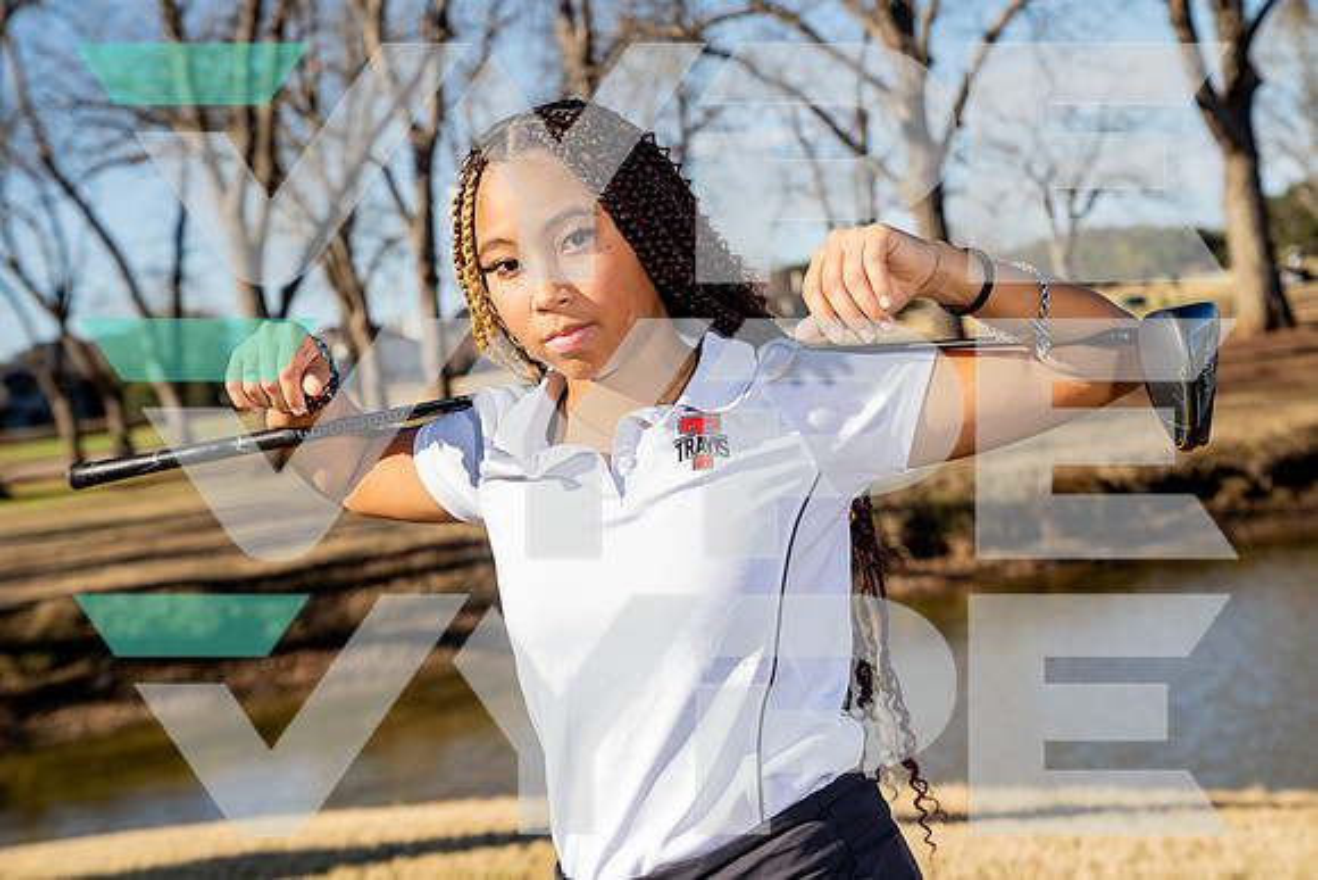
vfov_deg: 19.5
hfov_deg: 28.8
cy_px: 440
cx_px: 659
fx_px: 2563
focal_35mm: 70
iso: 100
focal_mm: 70
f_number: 5.6
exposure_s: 1/250
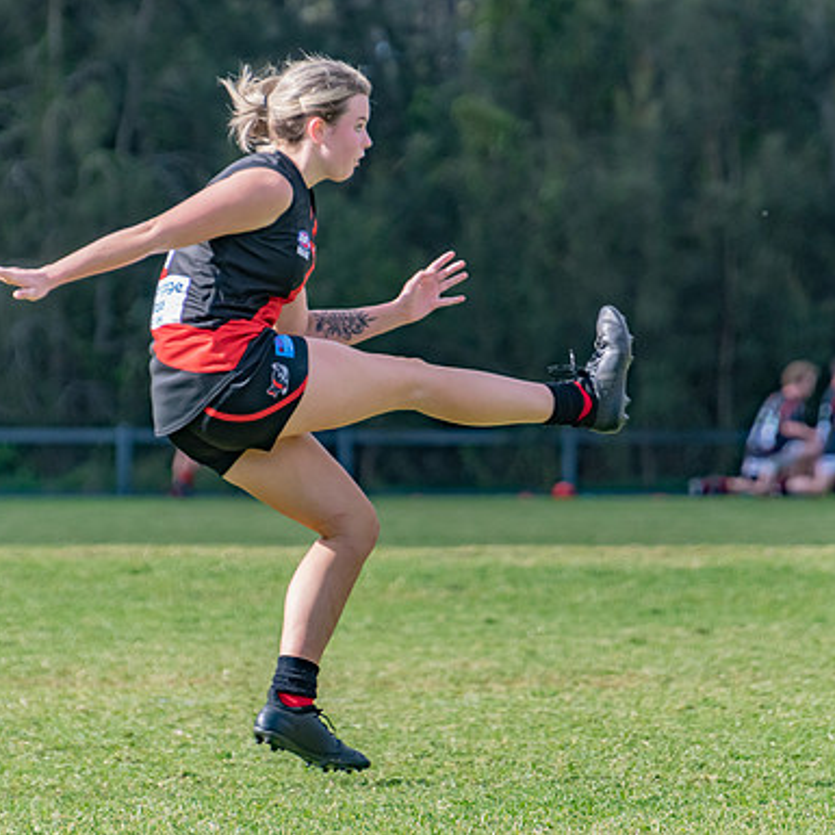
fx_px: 13946
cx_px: 432
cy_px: 418
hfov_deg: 3.4
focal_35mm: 511
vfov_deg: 3.4
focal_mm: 250
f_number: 6.3
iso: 800
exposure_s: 1/2000
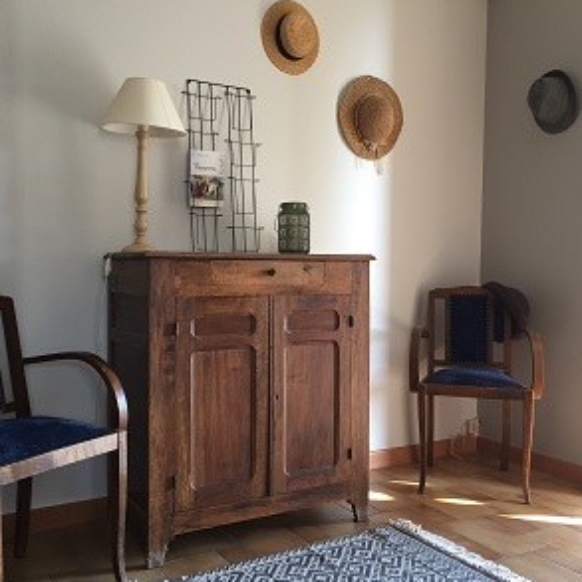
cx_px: 284
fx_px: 666
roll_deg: -1.8
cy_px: 294
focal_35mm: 35
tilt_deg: -3.2
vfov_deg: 47.2
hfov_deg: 47.2
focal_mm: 4.15
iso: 64
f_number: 2.2
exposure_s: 1/33
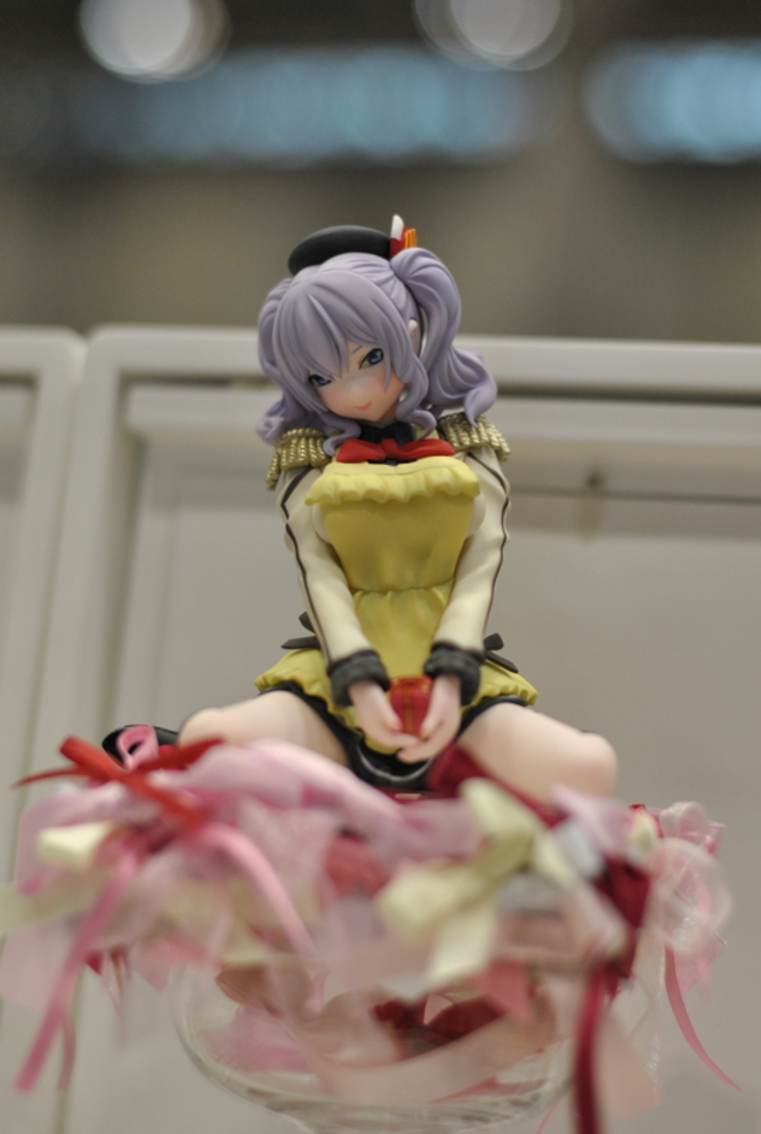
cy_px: 567
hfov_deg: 18.3
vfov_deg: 26.9
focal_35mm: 75
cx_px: 380
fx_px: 2367
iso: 400
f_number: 2.2
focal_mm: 50
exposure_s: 1/160
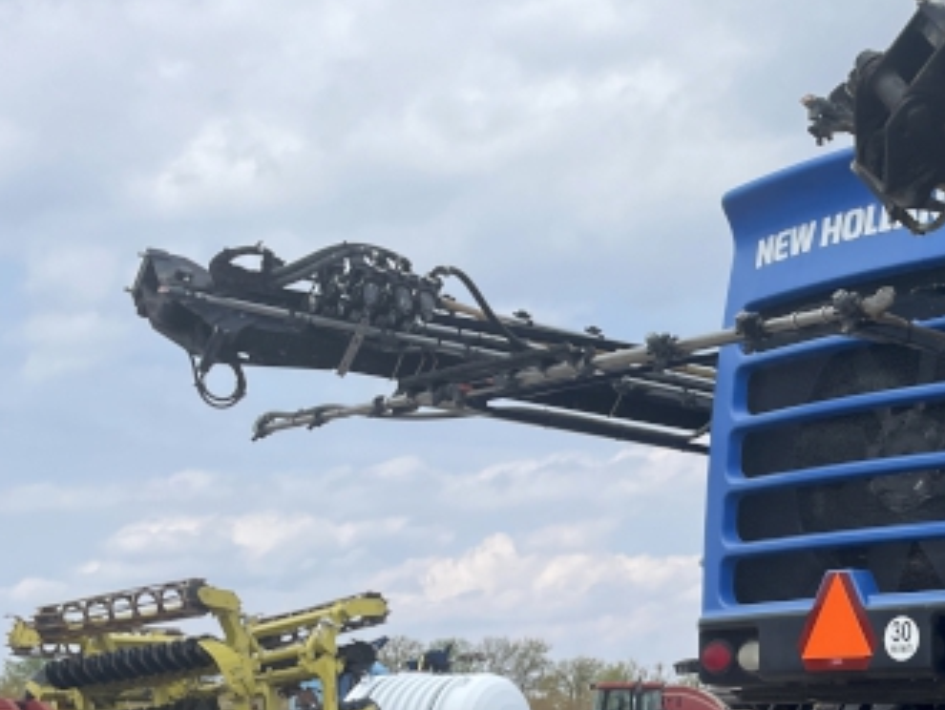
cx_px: 1062
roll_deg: +0.7
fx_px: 1721
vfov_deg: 22.9
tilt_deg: +5.7
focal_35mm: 63
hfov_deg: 27.8
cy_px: 590
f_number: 1.6
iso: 32
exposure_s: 1/3610
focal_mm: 4.2
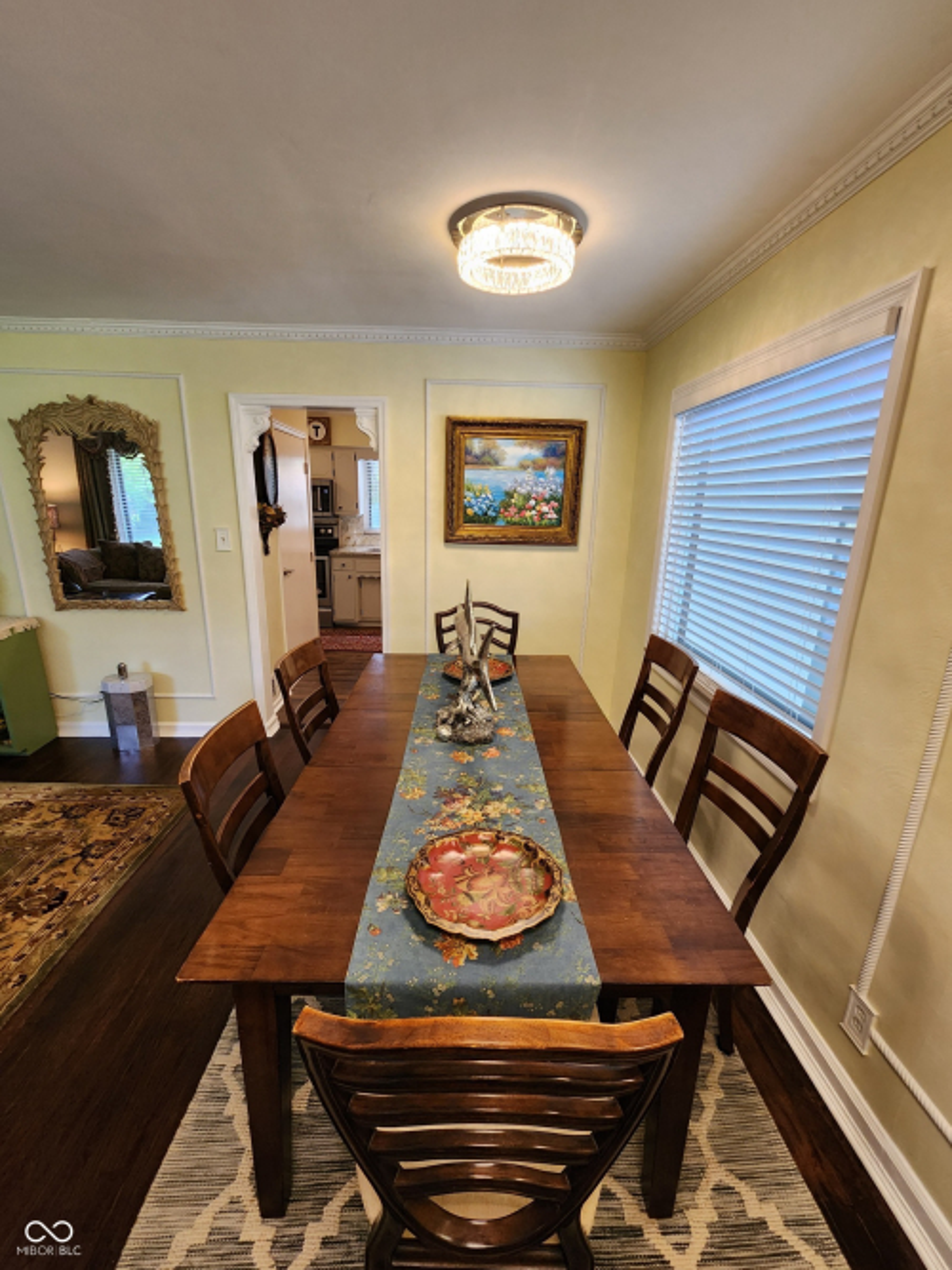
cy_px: 635
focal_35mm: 13
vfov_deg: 106.2
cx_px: 476
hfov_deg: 89.9
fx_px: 477
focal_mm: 2.2
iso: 250
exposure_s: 1/60
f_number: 2.2
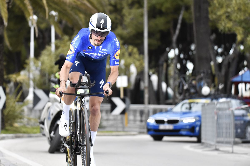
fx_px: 1145
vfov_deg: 8.3
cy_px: 83
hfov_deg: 12.5
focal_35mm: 165
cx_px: 125
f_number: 5.6
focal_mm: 165
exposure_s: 1/3200
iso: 3200
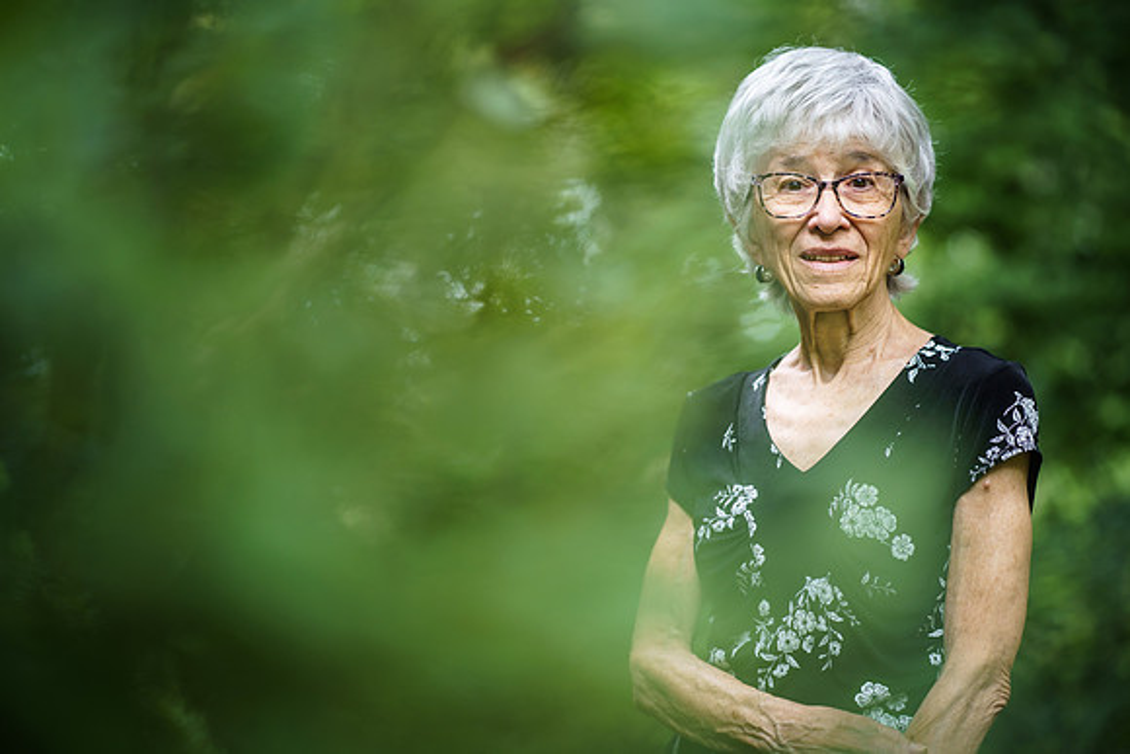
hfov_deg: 23.9
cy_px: 377
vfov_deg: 16.1
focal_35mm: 85
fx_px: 2669
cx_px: 565
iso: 200
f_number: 2
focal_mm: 85
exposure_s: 1/500
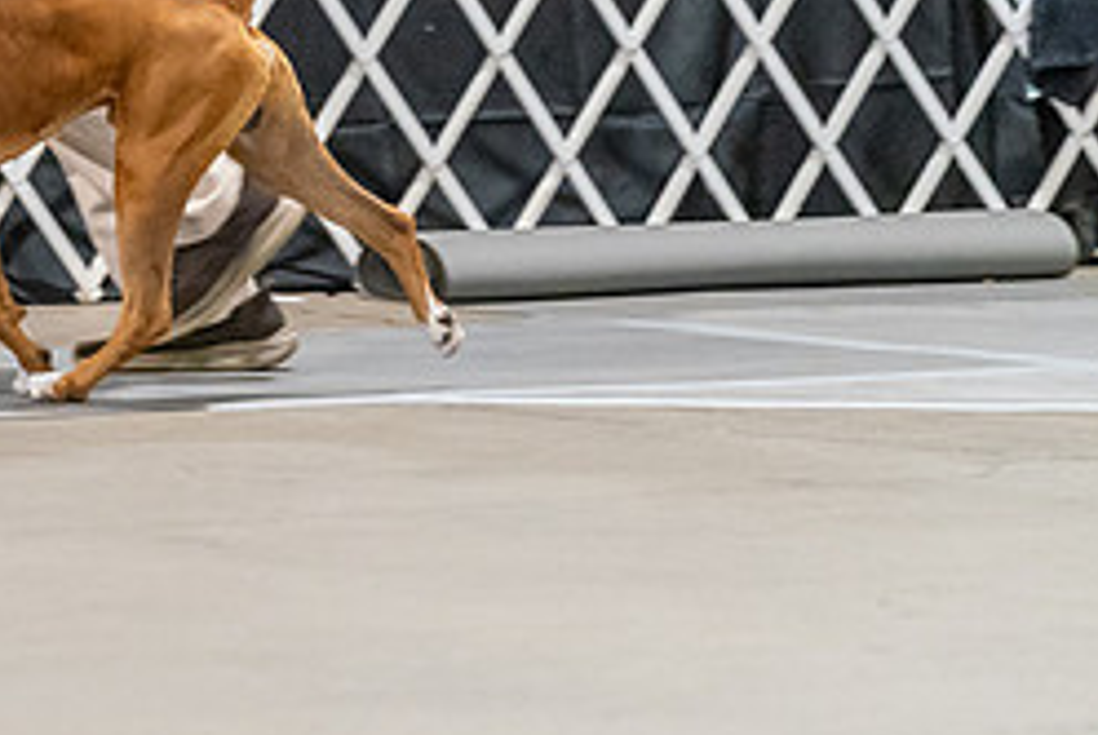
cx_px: -71
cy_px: -77
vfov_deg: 3.5
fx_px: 11909
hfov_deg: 5.3
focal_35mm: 390
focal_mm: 167
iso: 6400
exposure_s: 1/200
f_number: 3.5
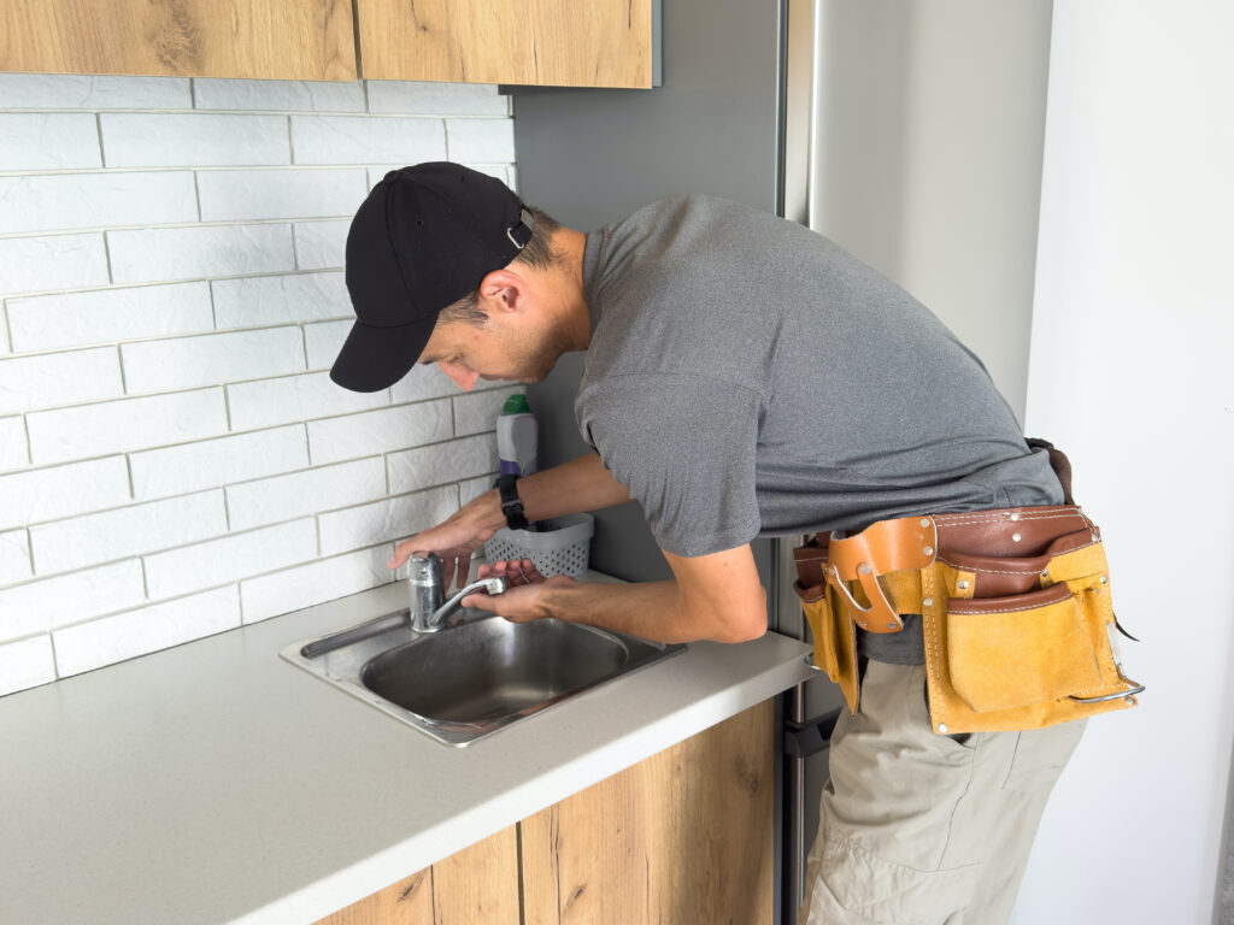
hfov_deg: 52.6
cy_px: 462
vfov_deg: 40.7
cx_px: 617
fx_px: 1248
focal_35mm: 35
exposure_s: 1/60
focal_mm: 6.76
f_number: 1.8
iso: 160
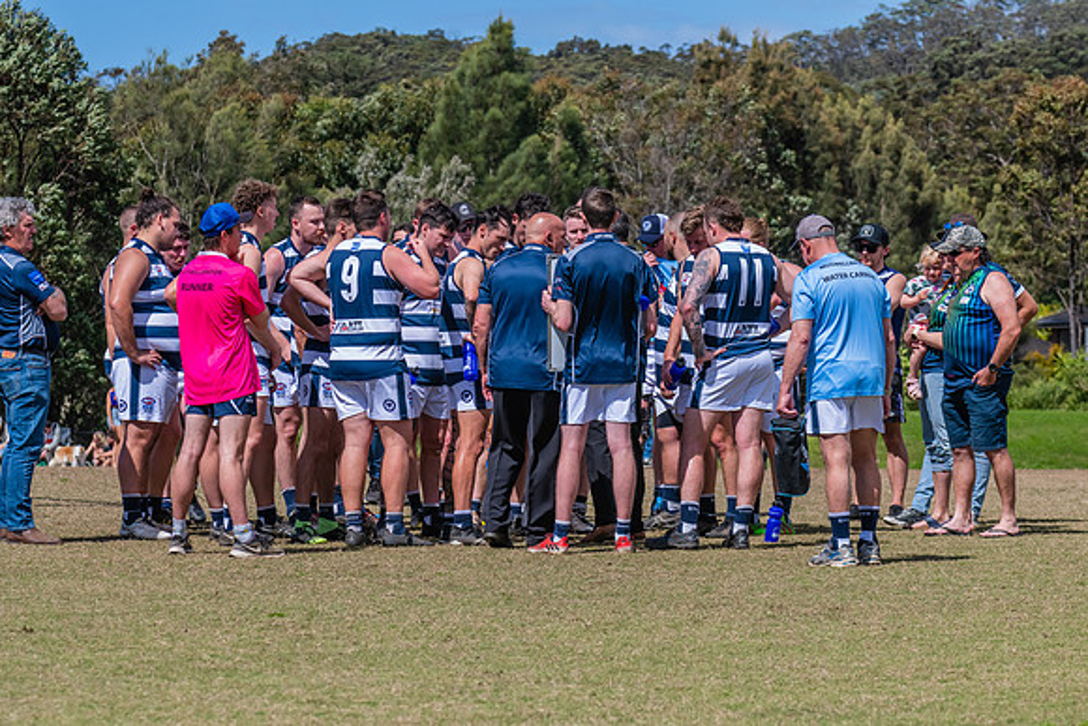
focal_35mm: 184
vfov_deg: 7.5
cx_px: 588
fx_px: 5574
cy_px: 390
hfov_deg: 11.1
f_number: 10
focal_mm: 170
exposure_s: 1/1600
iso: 800
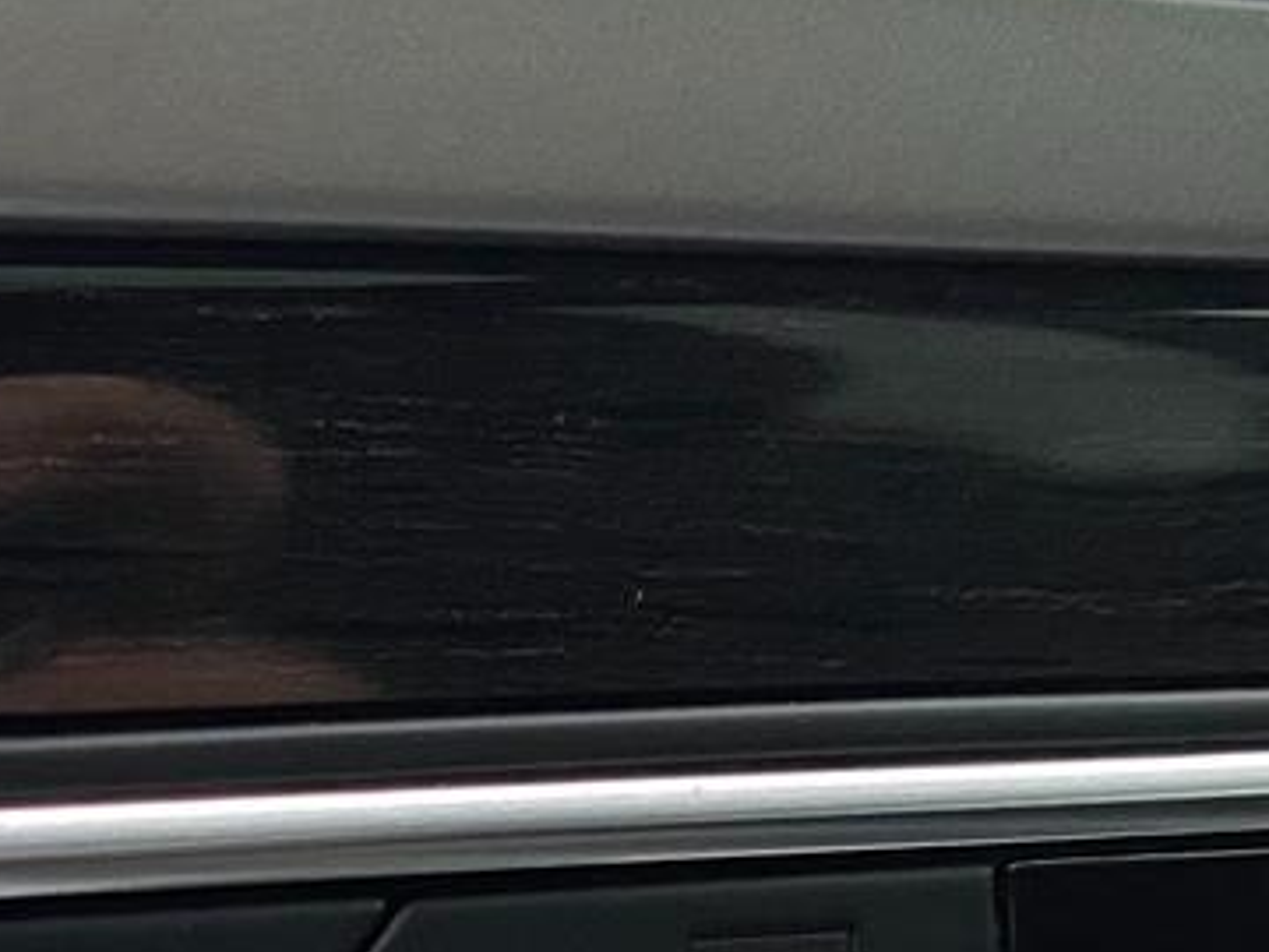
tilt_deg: -16.3
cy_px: 1432
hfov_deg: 20.7
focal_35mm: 89
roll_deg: -0.9
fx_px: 3263
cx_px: -226
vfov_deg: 15.3
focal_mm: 4.25
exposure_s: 1/57
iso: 500
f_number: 1.8
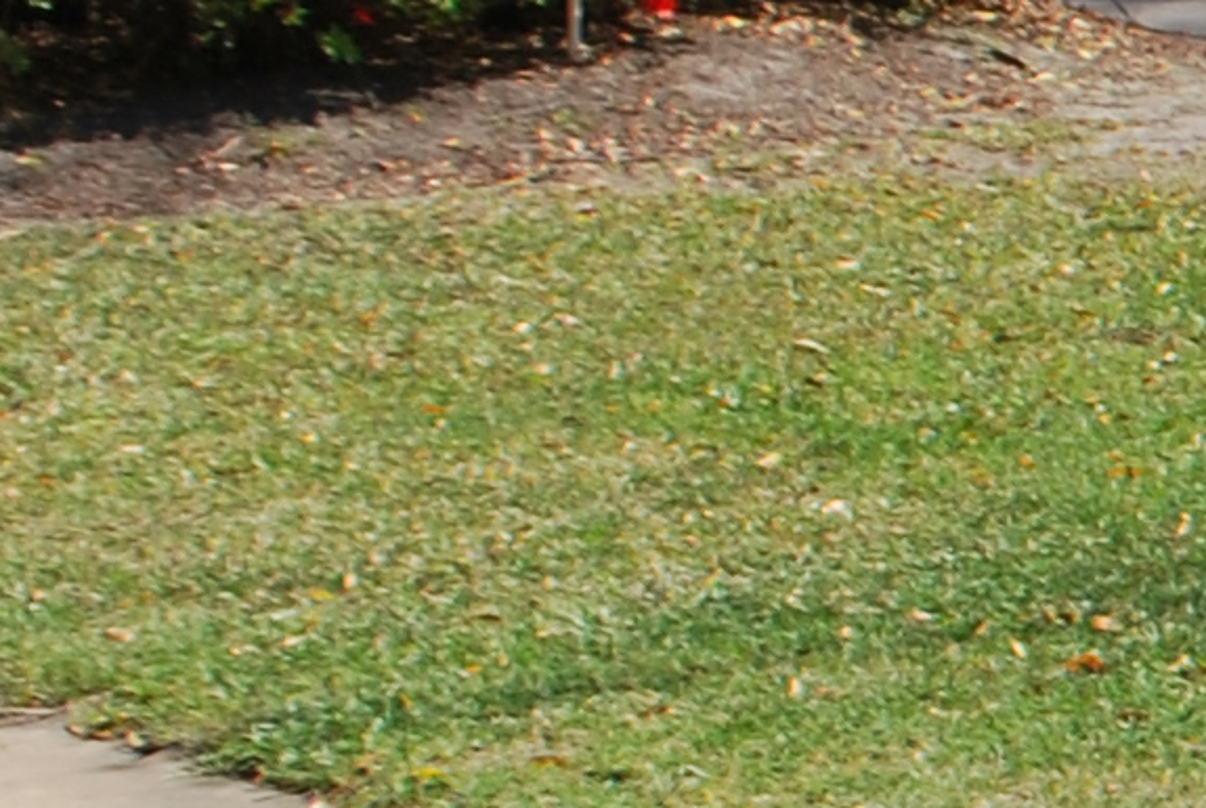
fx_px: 6776
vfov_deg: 6.8
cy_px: 1049
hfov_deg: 8.1
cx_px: 4035
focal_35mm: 202
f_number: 7.1
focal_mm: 20
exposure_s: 1/200
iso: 100
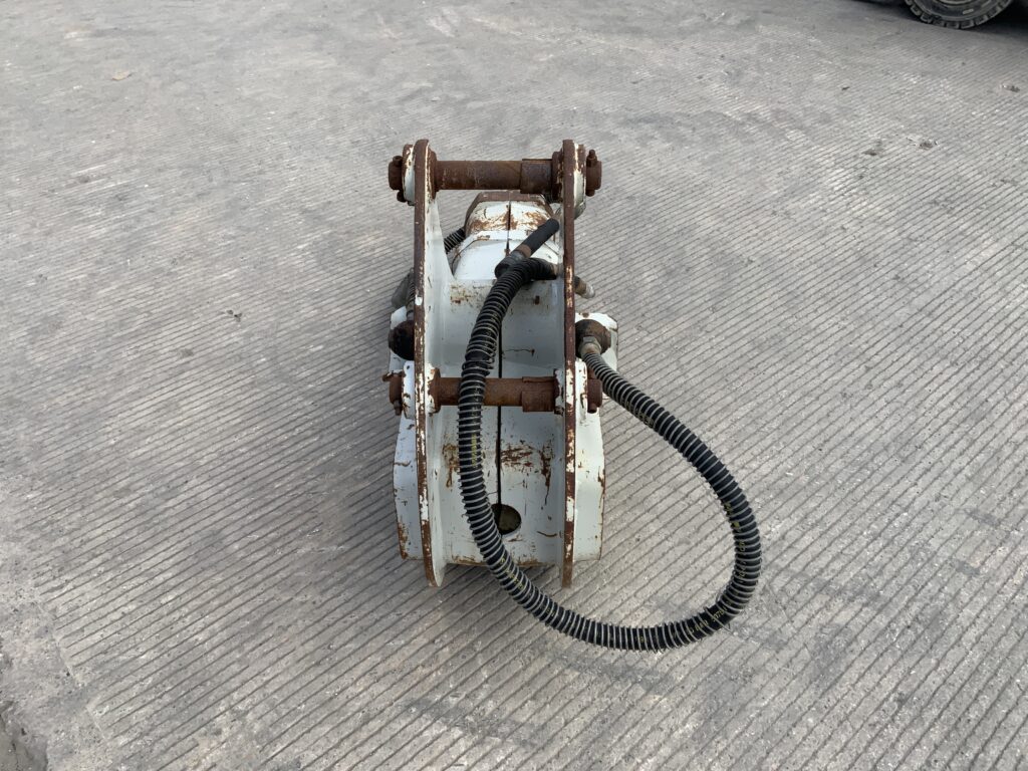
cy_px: 386
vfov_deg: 48.2
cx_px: 514
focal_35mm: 29
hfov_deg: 61.7
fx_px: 861
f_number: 1.8
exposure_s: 1/829
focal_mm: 3
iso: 16
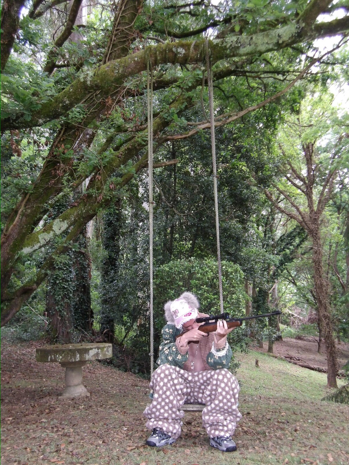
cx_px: 174
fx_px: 565
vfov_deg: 44.8
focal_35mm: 42
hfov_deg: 34.3
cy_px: 232
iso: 400
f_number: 3.7
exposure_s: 1/60
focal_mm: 7.6
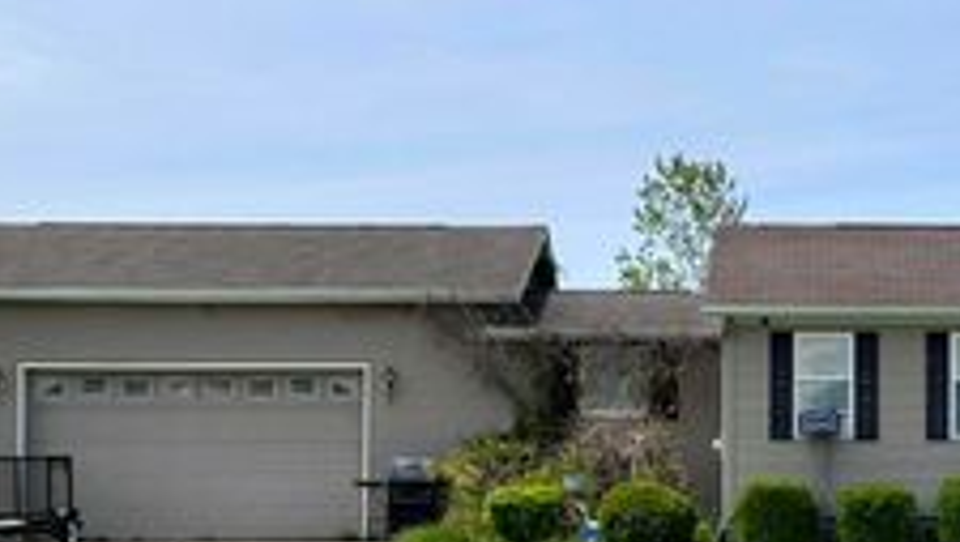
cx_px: 947
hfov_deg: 18.0
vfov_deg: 10.5
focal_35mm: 116
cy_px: 384
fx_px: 2955
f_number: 1.78
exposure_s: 1/6211
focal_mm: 6.86
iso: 64
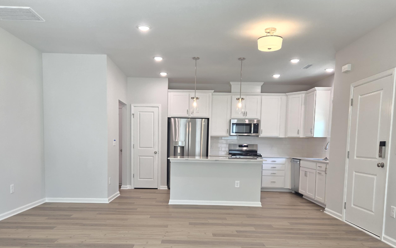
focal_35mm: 29
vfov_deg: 42.5
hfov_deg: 64.6
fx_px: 313
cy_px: 167
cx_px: 186
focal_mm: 5.4
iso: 100
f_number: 1.8
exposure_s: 1/120
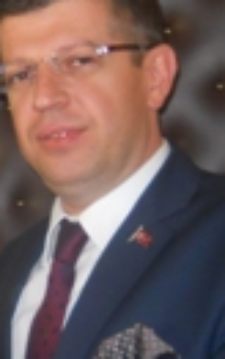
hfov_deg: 8.4
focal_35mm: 149
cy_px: 321
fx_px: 1460
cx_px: -228
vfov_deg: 13.9
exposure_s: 1/30
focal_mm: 6.72
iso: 200
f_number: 3.1
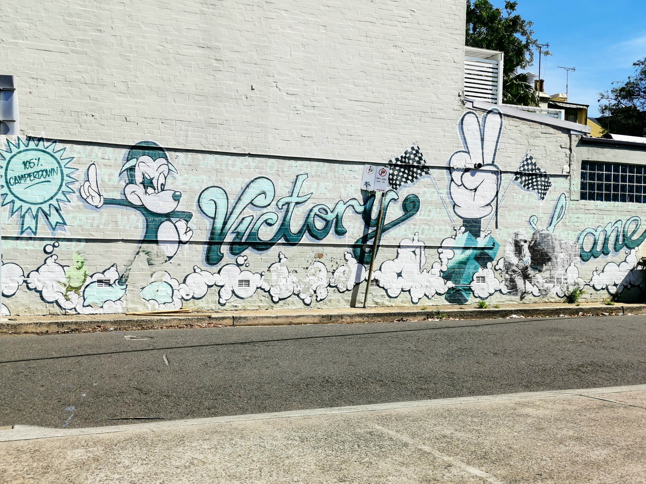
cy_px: 242
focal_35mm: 37
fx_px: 690
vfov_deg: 38.7
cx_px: 323
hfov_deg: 50.1
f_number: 1.8
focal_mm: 3.95
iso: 50
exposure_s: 1/2646
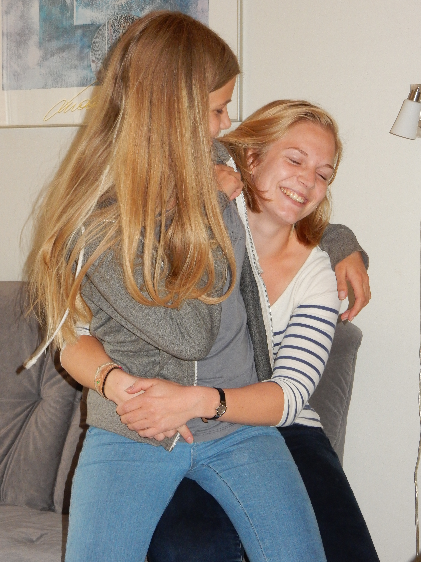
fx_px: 1151
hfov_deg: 20.7
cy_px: 281
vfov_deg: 27.4
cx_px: 210
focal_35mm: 71
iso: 400
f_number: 4.8
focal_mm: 12.6
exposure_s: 1/30
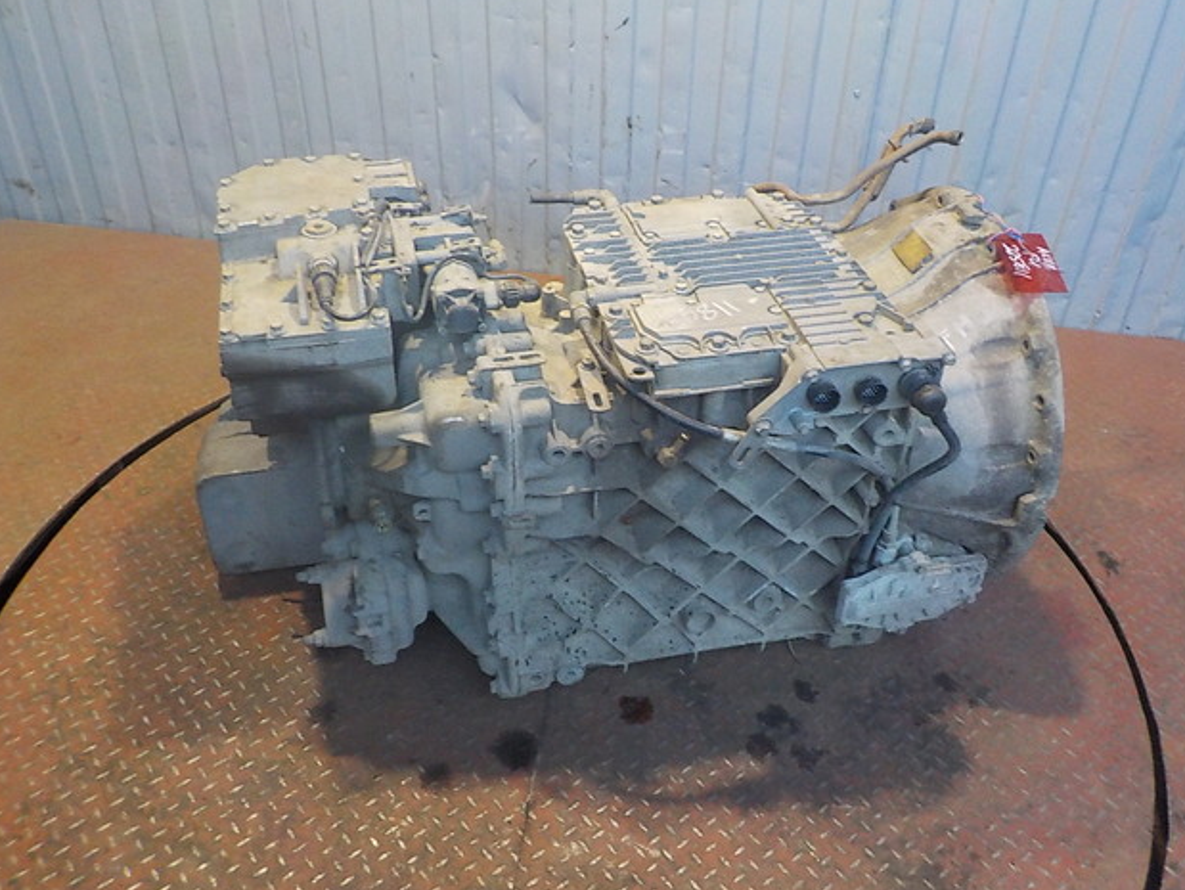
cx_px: 599
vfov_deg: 45.5
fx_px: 1062
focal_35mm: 31
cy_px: 434
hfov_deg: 58.3
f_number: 3.3
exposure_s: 1/30
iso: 400
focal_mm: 4.1
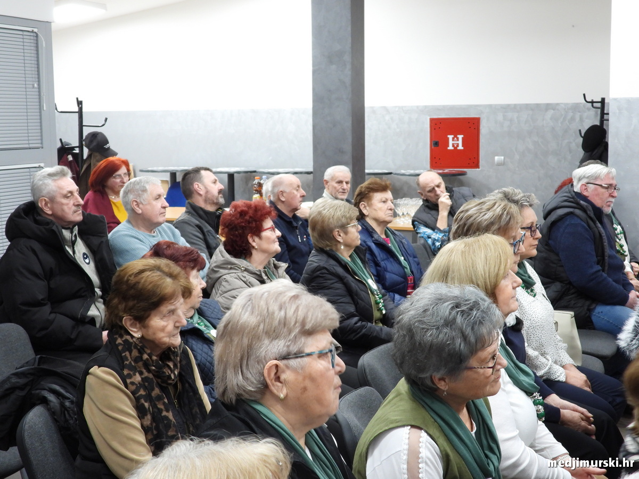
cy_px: 240
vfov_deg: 29.1
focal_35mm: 50
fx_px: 923
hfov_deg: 38.2
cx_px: 320
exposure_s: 1/25
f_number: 3.2
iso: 400
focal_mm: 9
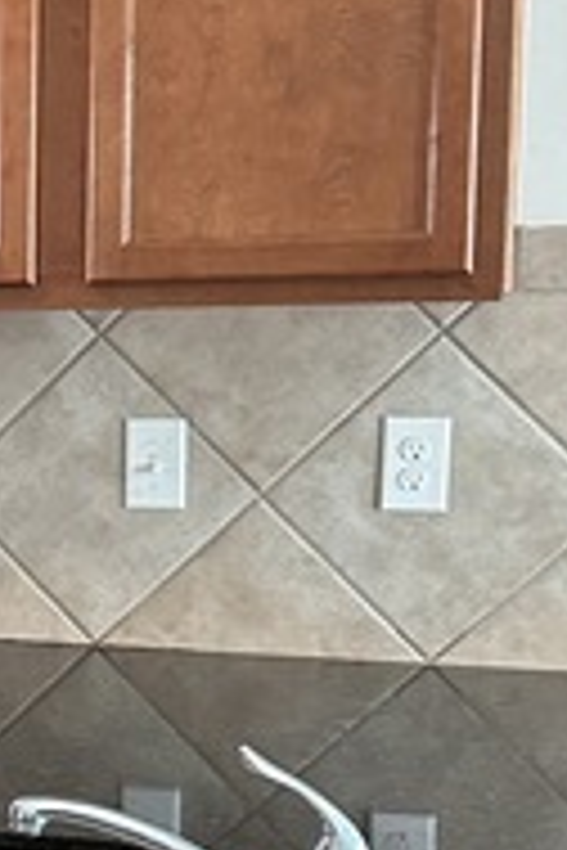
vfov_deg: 23.0
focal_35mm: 88
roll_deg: +0.3
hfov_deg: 14.3
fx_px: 2079
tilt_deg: -8.7
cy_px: 605
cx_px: -324
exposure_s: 1/60
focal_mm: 6.86
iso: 500
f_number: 1.78
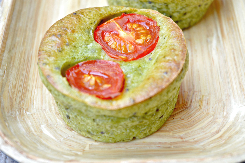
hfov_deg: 24.4
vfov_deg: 16.3
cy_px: 82
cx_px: 123
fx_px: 568
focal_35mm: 84
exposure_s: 1/20
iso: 100
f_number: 5.6
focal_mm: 55
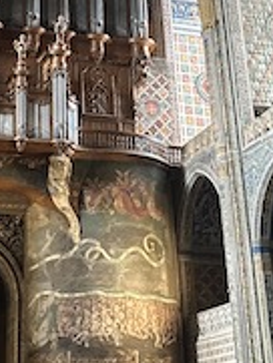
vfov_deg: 21.4
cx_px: 42
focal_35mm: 85
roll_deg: -1.4
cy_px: -68
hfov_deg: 17.2
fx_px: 893
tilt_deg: +30.3
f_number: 1.78
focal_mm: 6.86
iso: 800
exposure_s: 1/60
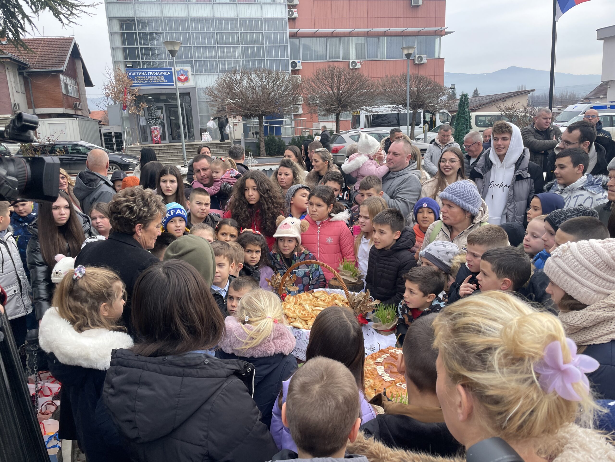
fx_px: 462
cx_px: 308
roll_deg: +1.6
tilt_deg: -13.9
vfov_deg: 53.1
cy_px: 231
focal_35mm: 26
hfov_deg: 67.3
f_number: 1.6
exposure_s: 1/561
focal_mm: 4.2
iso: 32
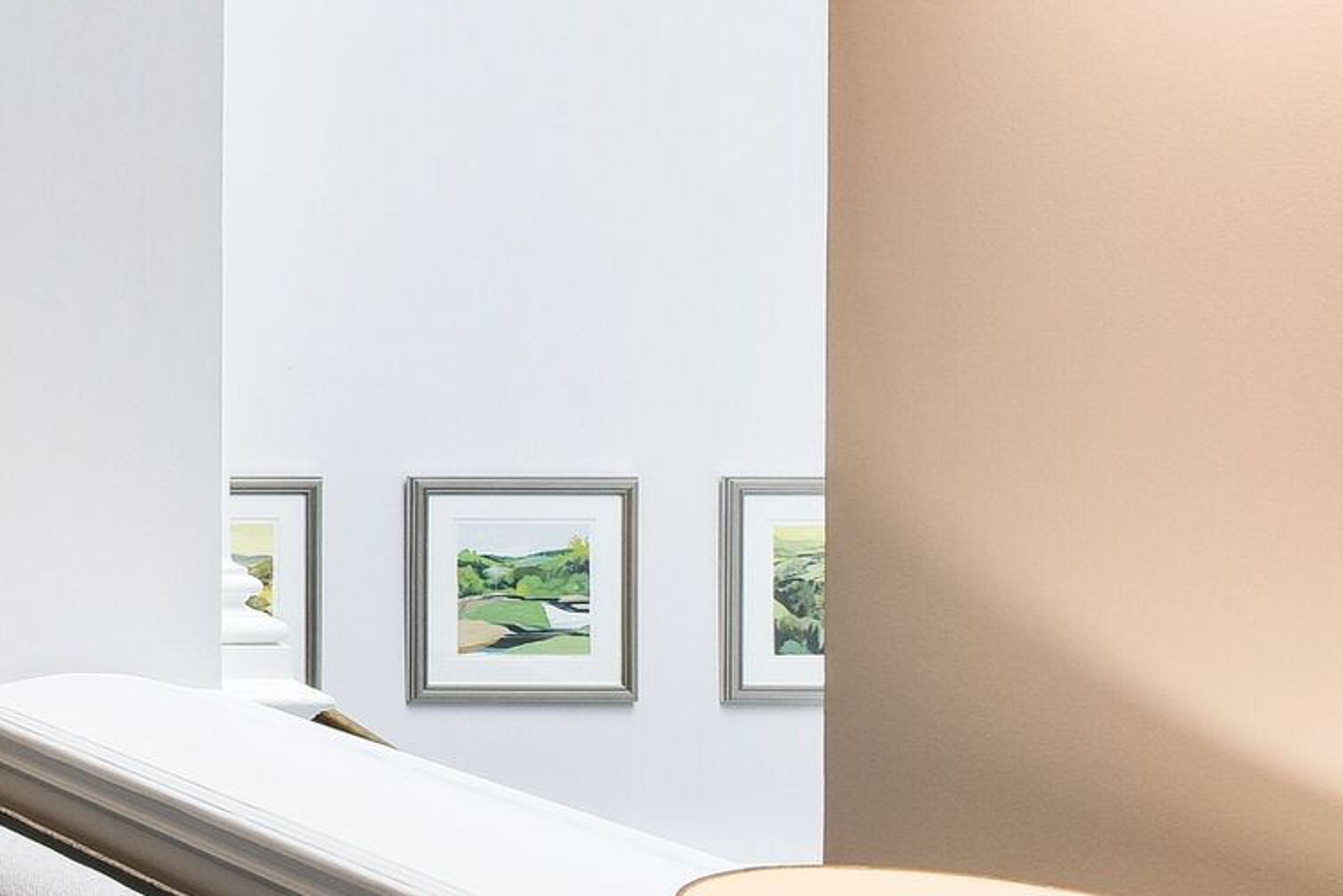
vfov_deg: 20.6
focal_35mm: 65
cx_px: -1386
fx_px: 2425
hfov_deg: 18.6
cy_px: 157
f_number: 11
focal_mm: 14
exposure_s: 1/4
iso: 200
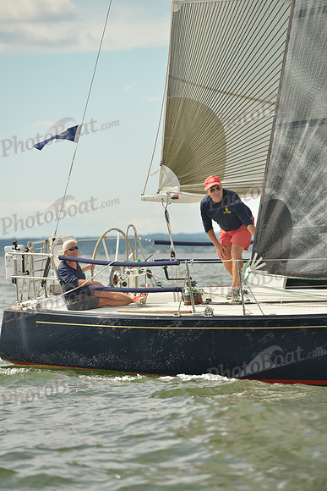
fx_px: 2723
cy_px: 246
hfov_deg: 6.9
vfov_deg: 10.3
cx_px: 164
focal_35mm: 200
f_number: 5.6
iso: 200
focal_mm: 200
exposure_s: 1/1000
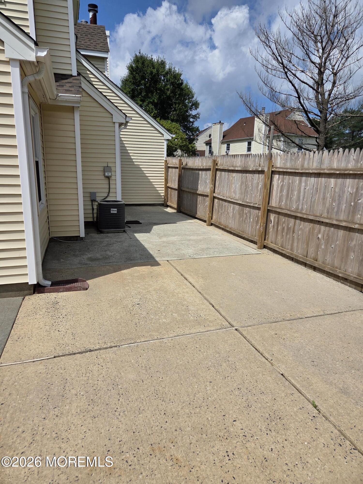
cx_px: 182
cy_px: 242
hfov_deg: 58.9
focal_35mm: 23
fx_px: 322
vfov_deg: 73.9
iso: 64
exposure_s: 1/7891
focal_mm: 5.4
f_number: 1.8
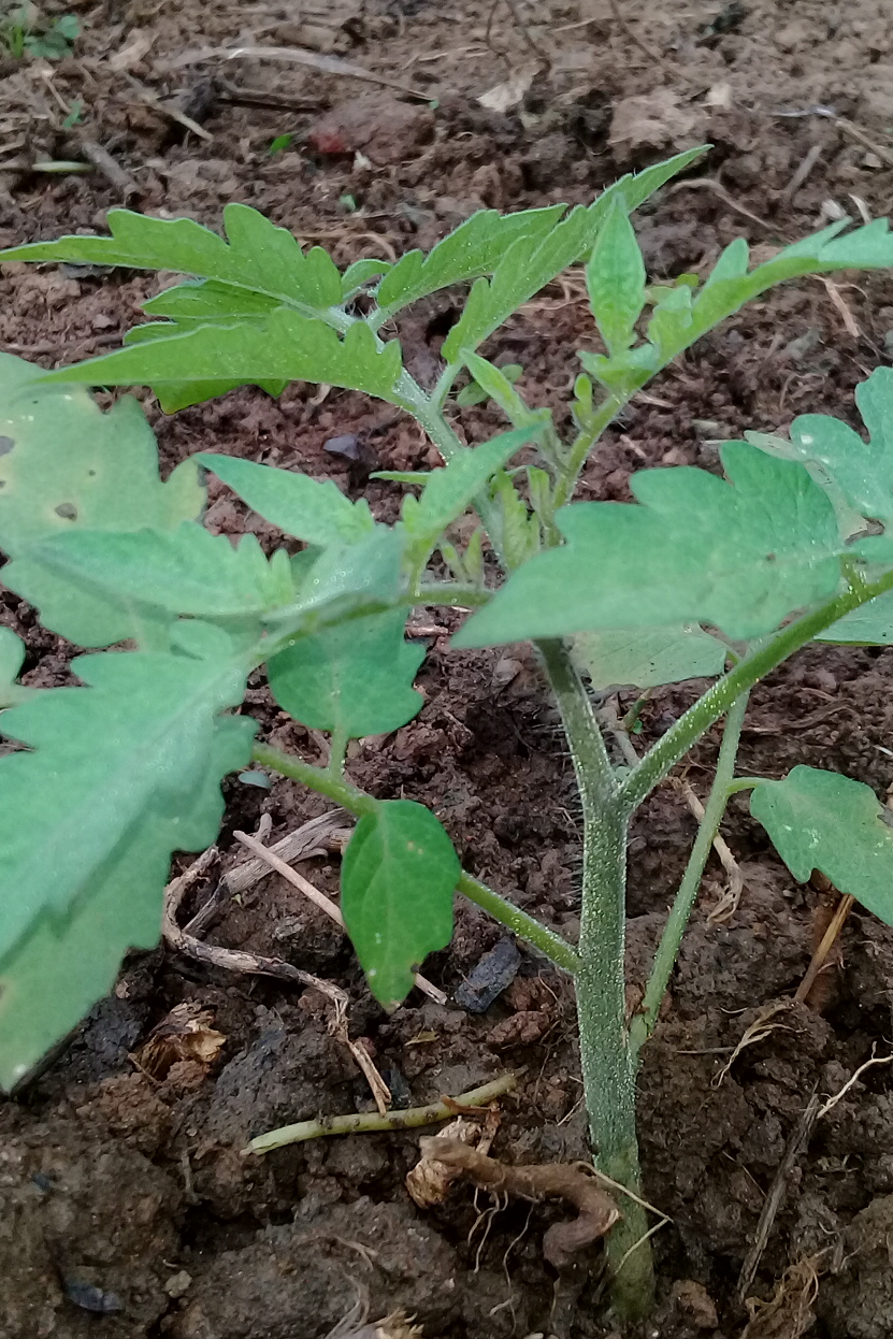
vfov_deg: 37.5
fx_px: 1971
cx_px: 543
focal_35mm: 53
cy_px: 712
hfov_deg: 25.5
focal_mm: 3.3
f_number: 2.2
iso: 50
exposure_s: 1/100
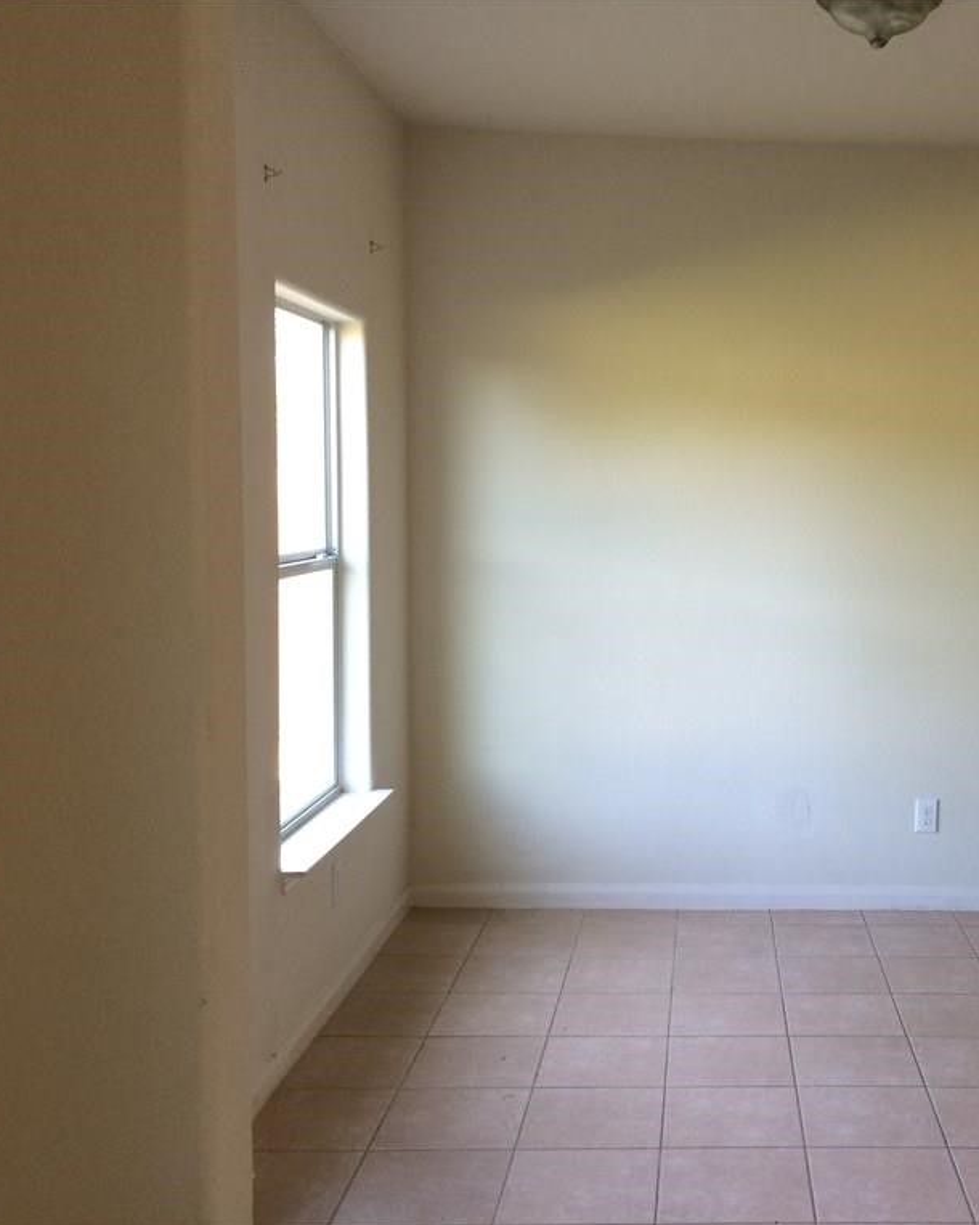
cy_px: 613
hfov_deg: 37.8
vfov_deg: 47.9
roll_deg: -1.0
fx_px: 1377
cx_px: 775
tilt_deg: -5.8
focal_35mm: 38
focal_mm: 4.15
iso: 40
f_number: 2.2
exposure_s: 1/30
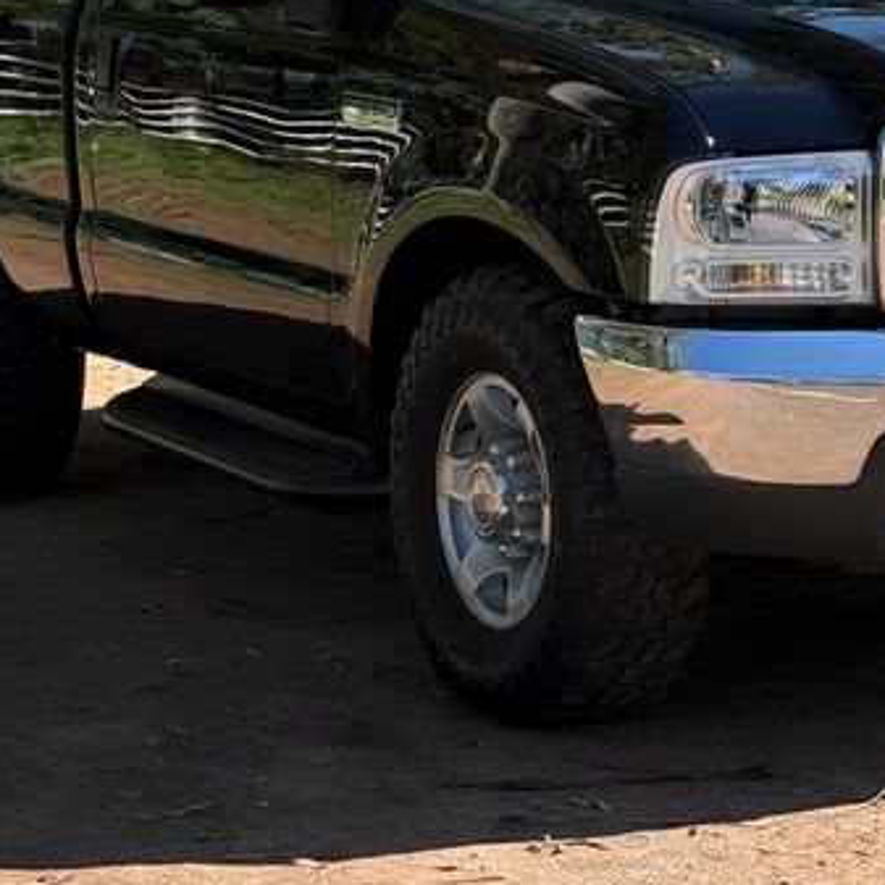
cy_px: 116
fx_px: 2950
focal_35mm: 102
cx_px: 680
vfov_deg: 16.9
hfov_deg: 17.0
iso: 100
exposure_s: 1/1754
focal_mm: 6.76
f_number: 1.78
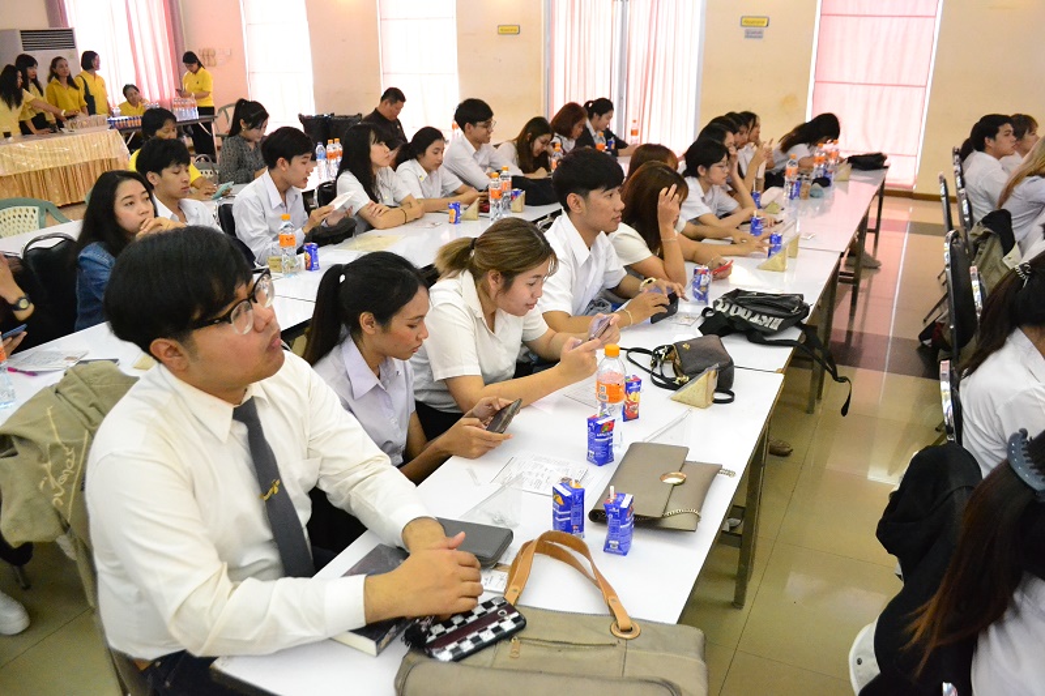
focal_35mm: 27
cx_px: 522
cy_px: 348
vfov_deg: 47.9
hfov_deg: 67.4
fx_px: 784
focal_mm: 18
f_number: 4
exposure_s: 1/60
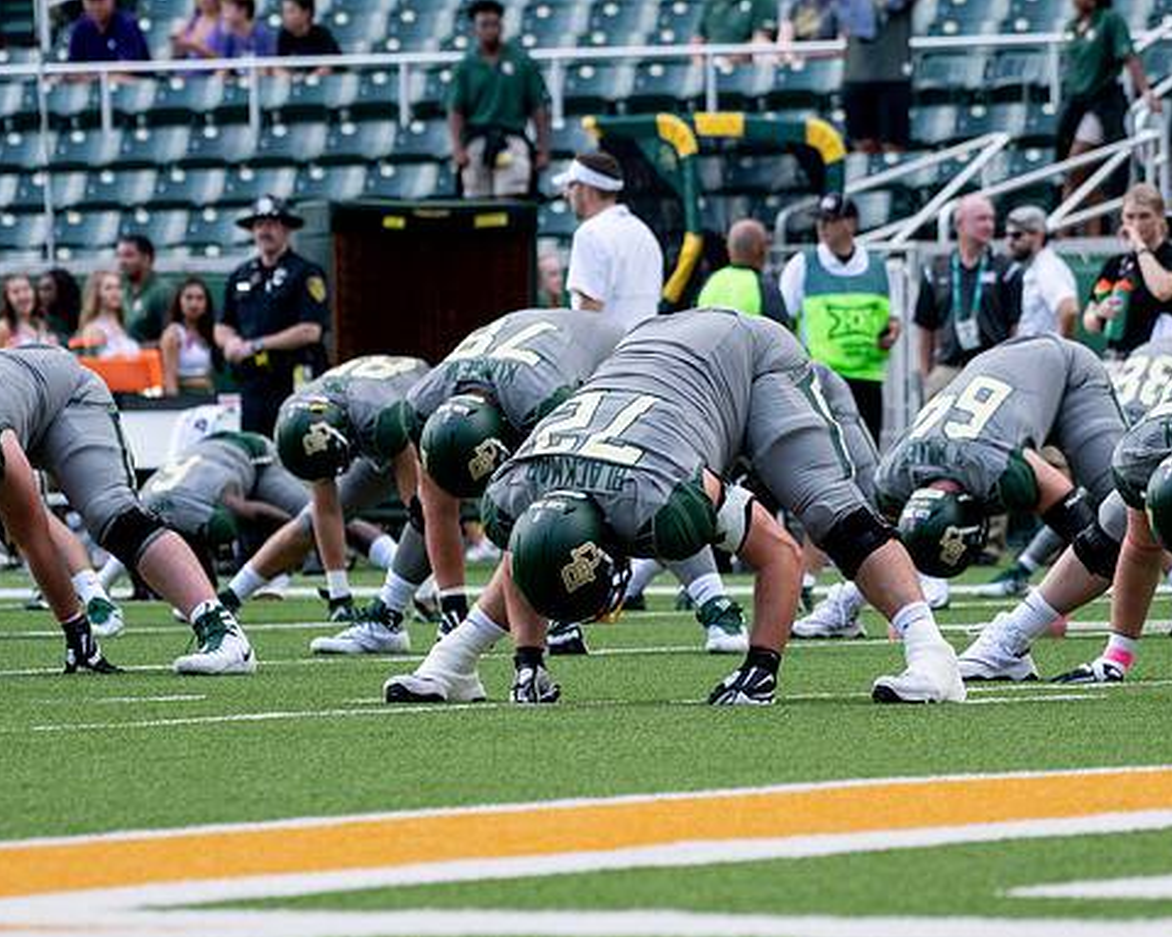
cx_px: 698
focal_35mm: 374
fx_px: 12973
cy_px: 470
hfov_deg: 5.2
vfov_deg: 4.1
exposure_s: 1/1000
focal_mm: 220
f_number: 5.6
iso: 800
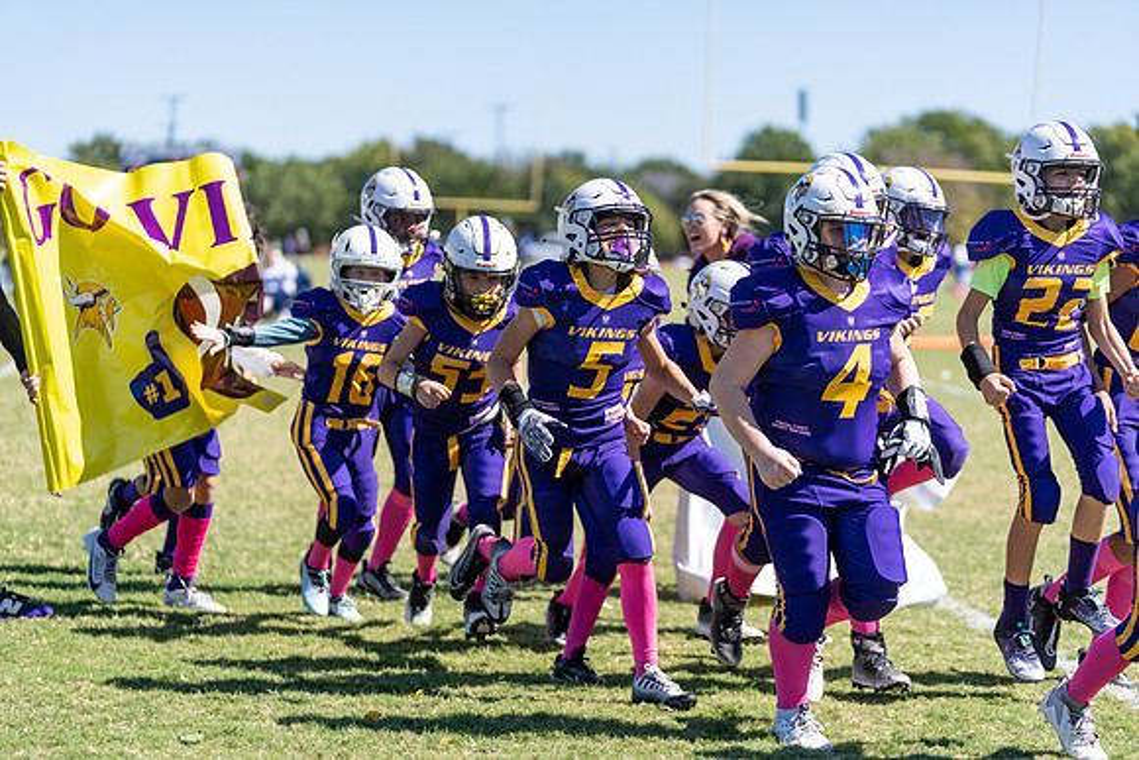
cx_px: 570
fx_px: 3702
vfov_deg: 11.7
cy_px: 380
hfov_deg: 17.5
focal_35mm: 117
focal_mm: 117
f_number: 2.8
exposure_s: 1/1600
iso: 80
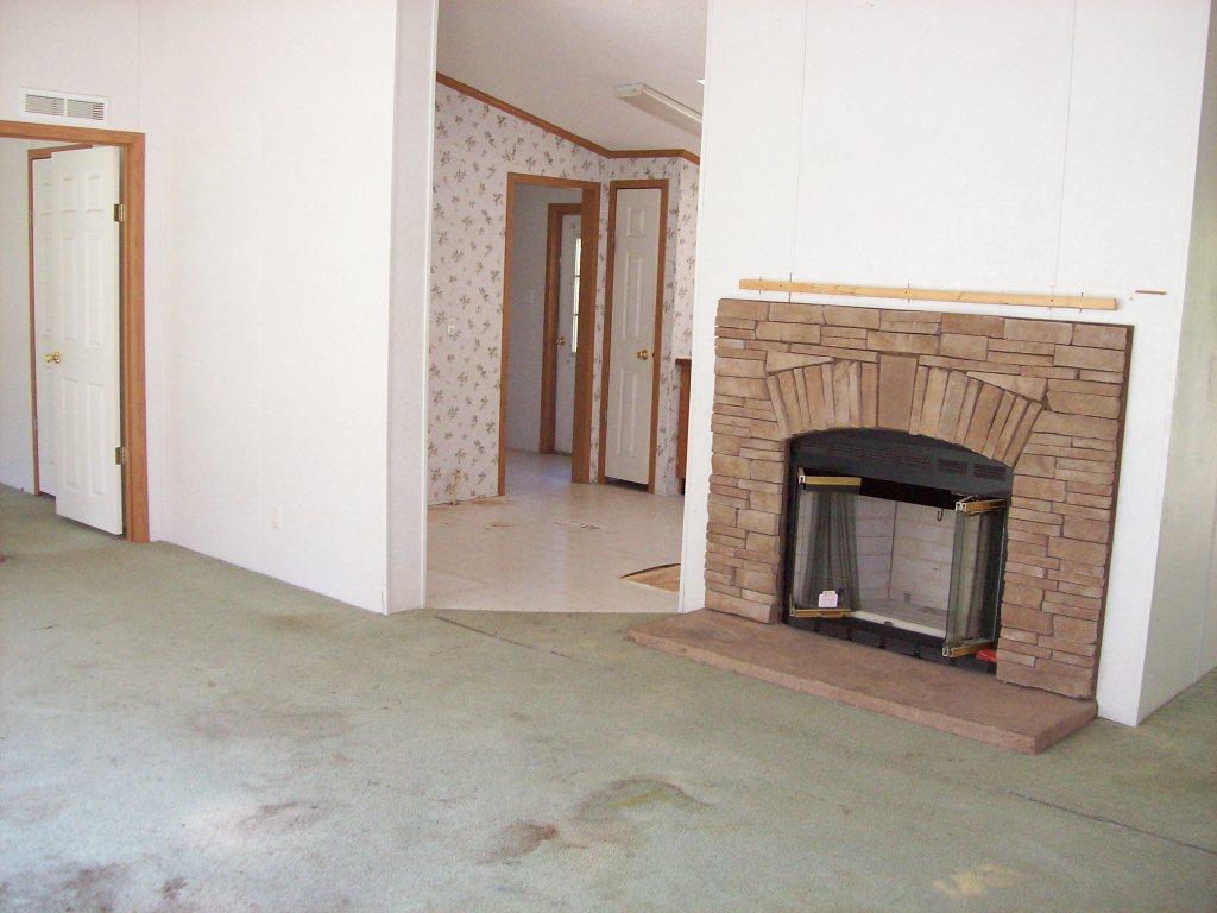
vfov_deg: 39.7
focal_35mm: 36
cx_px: 608
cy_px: 456
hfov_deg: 51.4
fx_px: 1266
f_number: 2.7
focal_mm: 6
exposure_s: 1/69.3
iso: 140
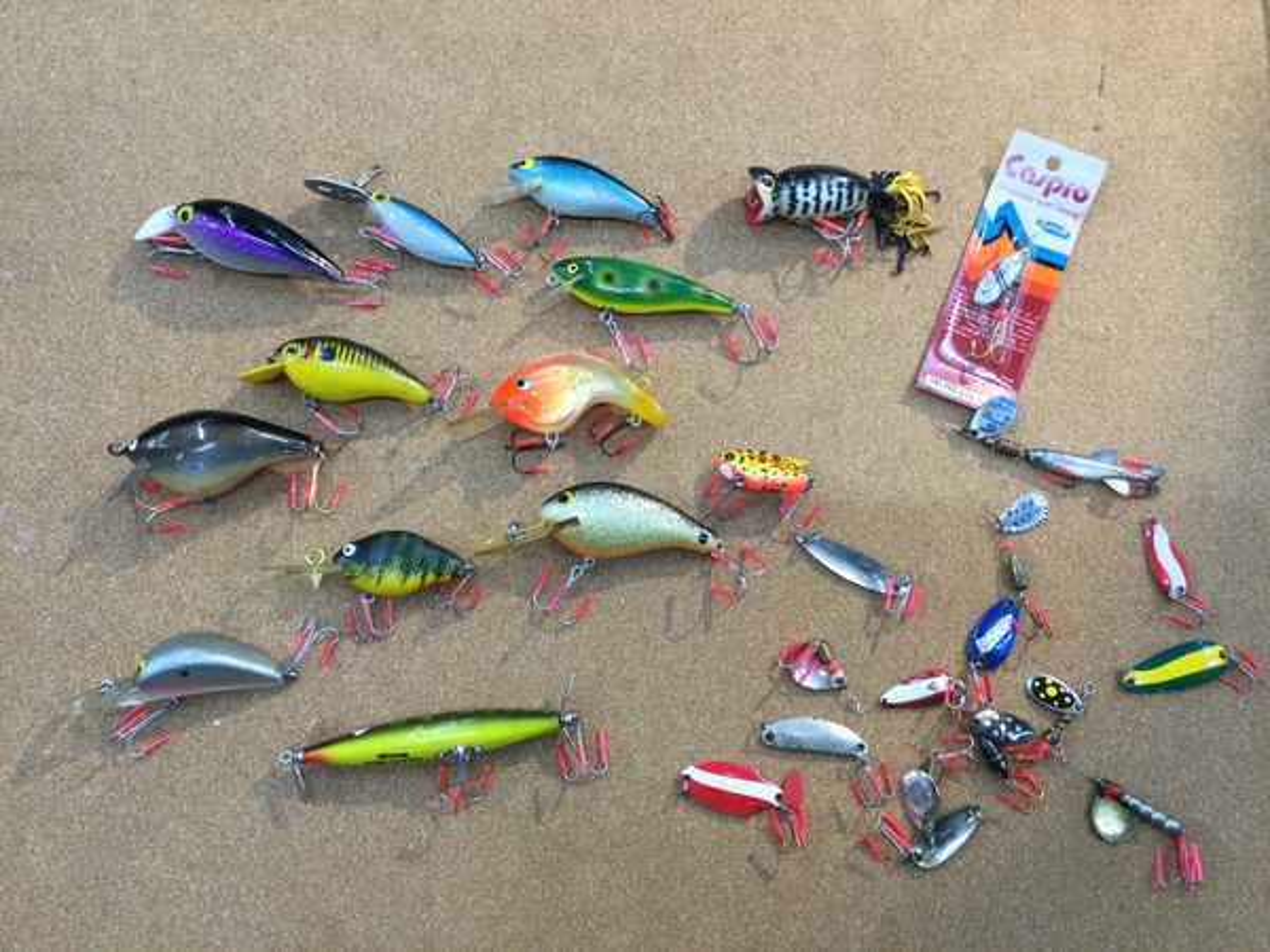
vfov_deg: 45.4
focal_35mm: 31
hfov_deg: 58.4
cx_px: 635
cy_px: 476
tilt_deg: -81.9
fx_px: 1137
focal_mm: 3.3
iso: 32
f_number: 2.4
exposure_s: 1/30
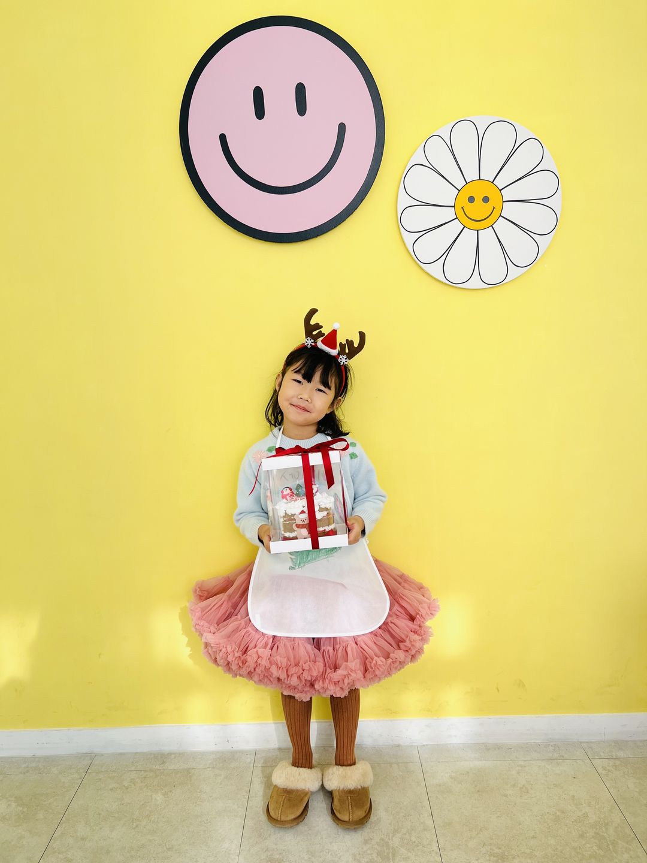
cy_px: 432
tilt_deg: -6.4
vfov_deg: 67.3
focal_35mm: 26
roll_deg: +2.3
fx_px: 648
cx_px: 324
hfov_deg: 53.1
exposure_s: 1/718
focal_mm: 5.7
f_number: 1.5
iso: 50
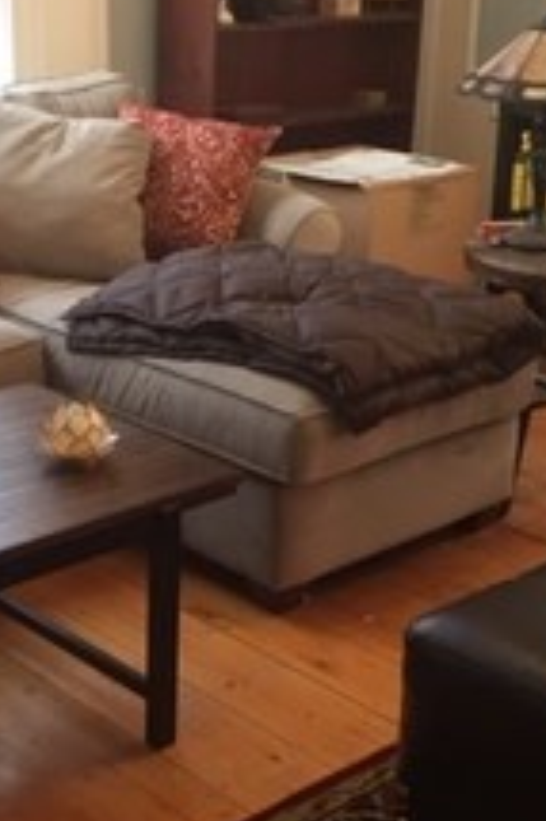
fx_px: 1435
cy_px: 460
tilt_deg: -19.5
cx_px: 239
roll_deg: +0.1
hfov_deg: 21.5
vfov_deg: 31.9
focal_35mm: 63
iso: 80
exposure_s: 1/30
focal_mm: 4.15
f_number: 2.2
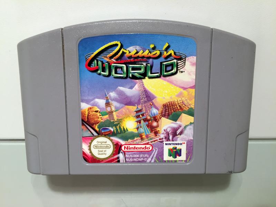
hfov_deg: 61.7
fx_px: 231
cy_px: 104
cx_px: 138
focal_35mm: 29
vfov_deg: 48.2
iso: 50
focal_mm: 4.15
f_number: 2.2
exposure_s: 1/33
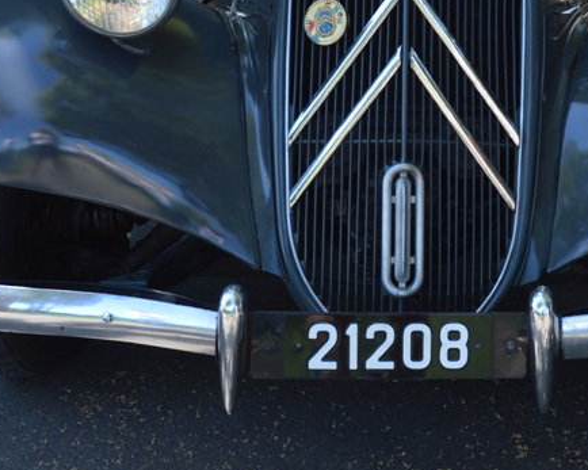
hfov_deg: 25.6
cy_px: 20
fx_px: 1270
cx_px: 478
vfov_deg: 20.4
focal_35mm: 73
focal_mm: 22
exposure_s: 1/125
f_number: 5.6
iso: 140
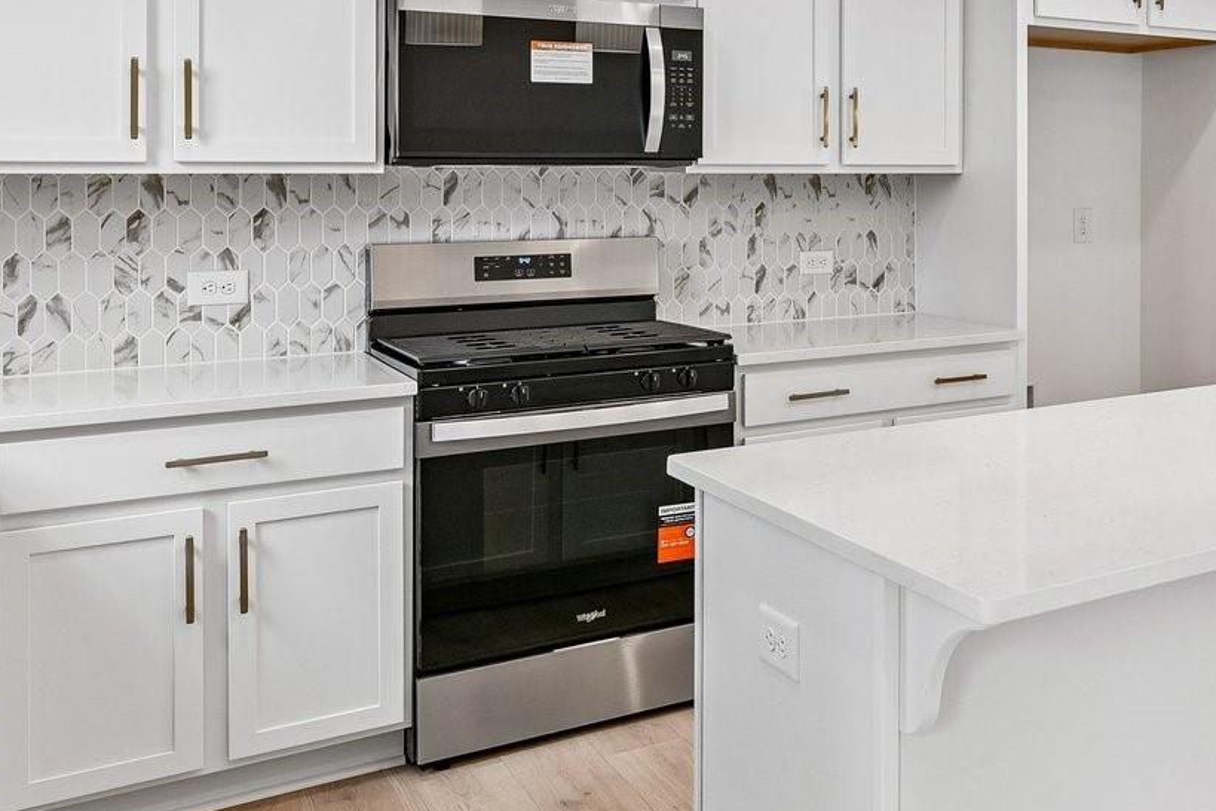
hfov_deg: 44.0
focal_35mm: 40
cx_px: 1103
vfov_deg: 32.6
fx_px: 1351
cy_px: 176
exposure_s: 1/15
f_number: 8
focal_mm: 16
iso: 110
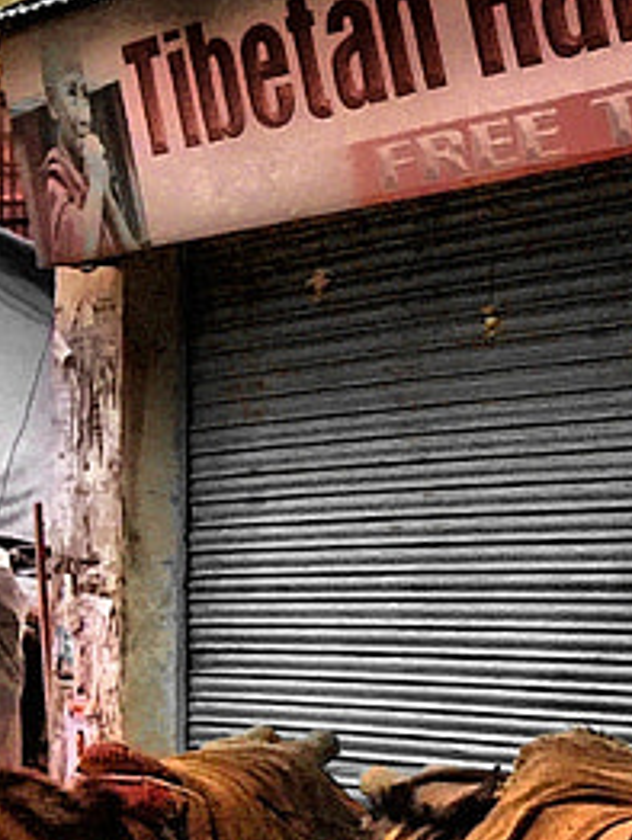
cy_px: 426
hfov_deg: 7.8
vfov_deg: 11.2
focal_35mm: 177
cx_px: -885
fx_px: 4302
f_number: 2.2
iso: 32
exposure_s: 1/247
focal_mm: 4.15
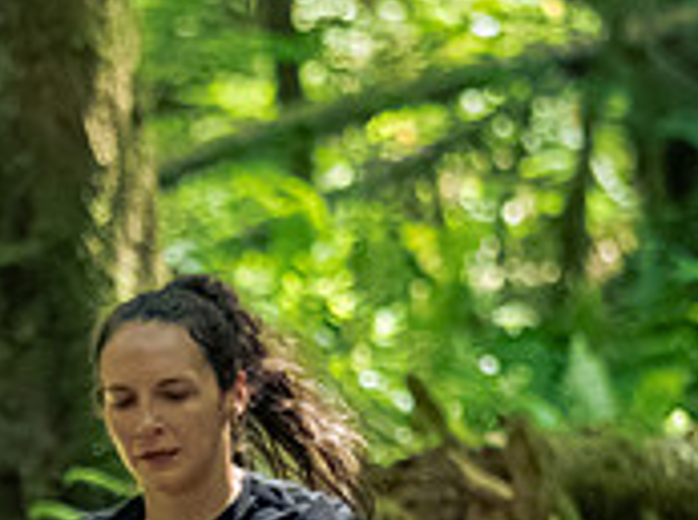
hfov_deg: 2.0
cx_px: -69
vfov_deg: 1.5
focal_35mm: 1008
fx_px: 20283
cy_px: 595
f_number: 2.8
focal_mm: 150
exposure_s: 1/800
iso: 5000
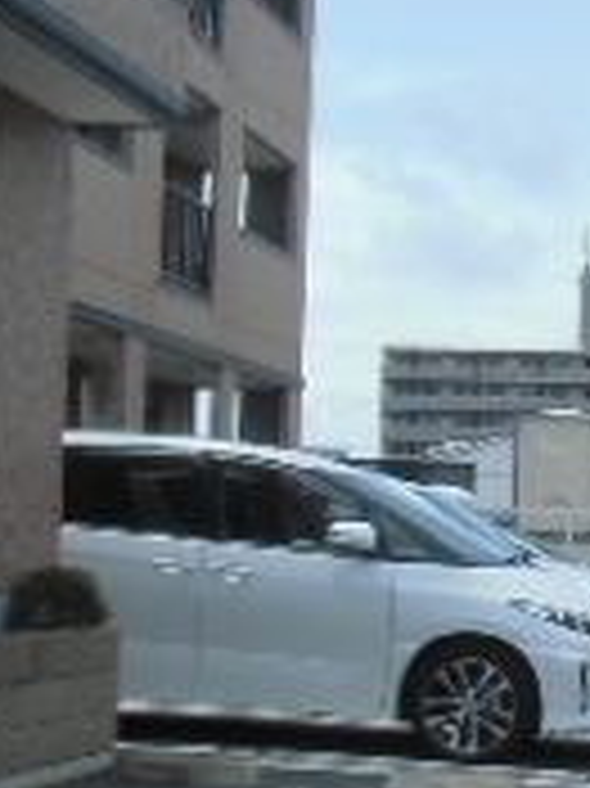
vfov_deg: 22.2
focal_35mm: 88
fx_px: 2002
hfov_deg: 16.1
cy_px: 540
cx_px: 694
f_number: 3
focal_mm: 4.24
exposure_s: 1/800
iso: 64
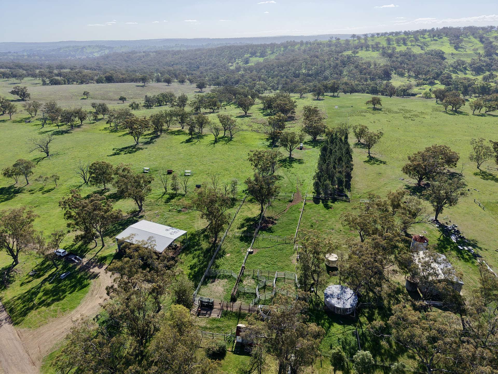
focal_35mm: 24
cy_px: 187
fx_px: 345
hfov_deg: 71.6
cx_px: 249
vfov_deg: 56.8
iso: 390
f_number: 1.8
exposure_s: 1/6000
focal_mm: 8.67
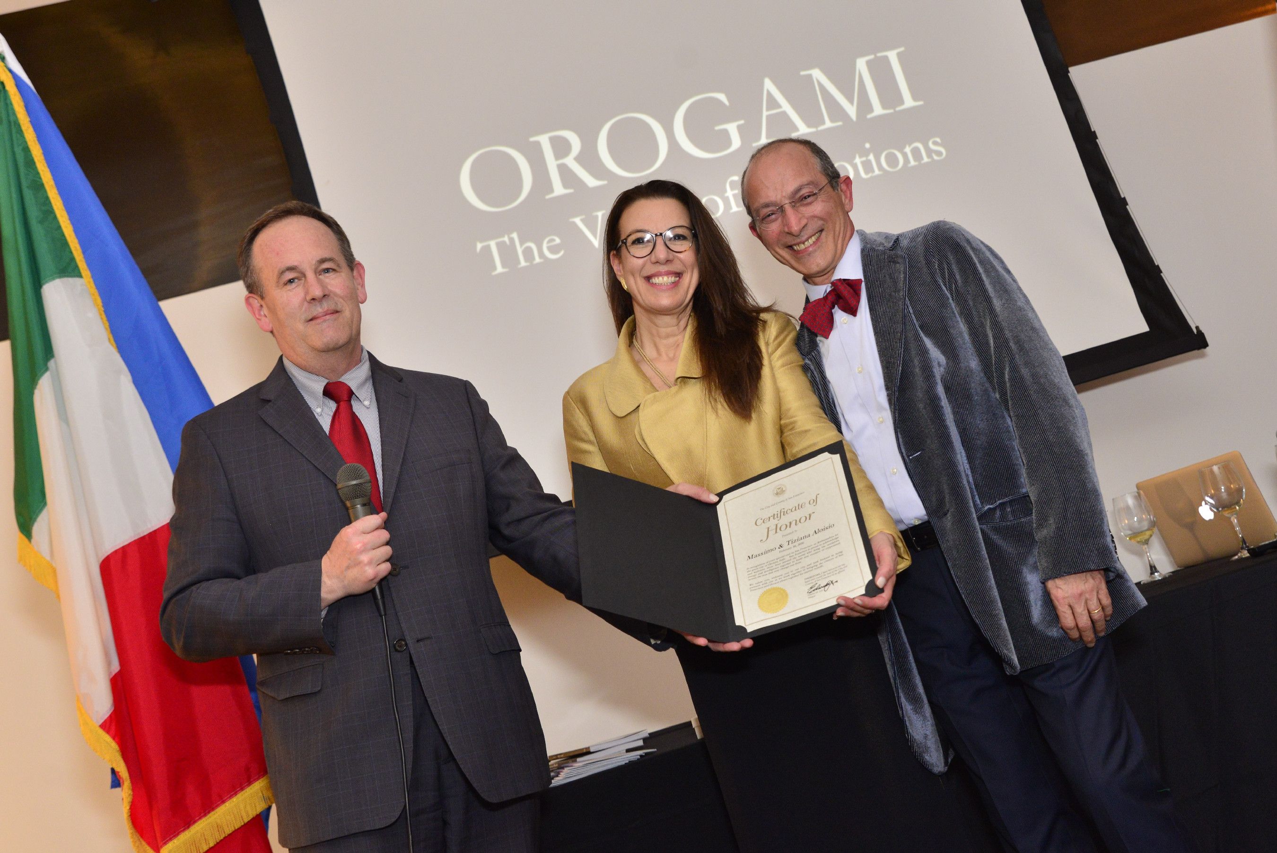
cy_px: 426
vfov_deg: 35.1
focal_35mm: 38
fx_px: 1348
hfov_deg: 50.7
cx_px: 638
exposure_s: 1/80
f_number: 4
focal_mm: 38
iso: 1600
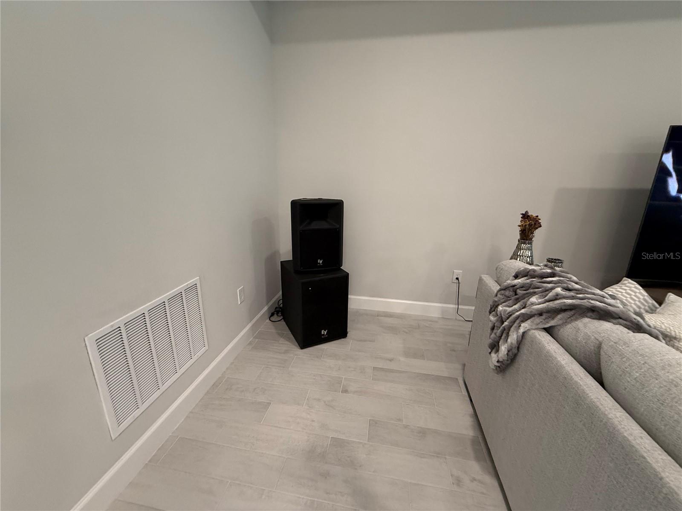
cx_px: 341
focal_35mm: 14
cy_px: 256
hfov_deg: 102.1
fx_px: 276
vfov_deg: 85.7
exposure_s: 1/60
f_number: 2.2
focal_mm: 2.22
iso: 320
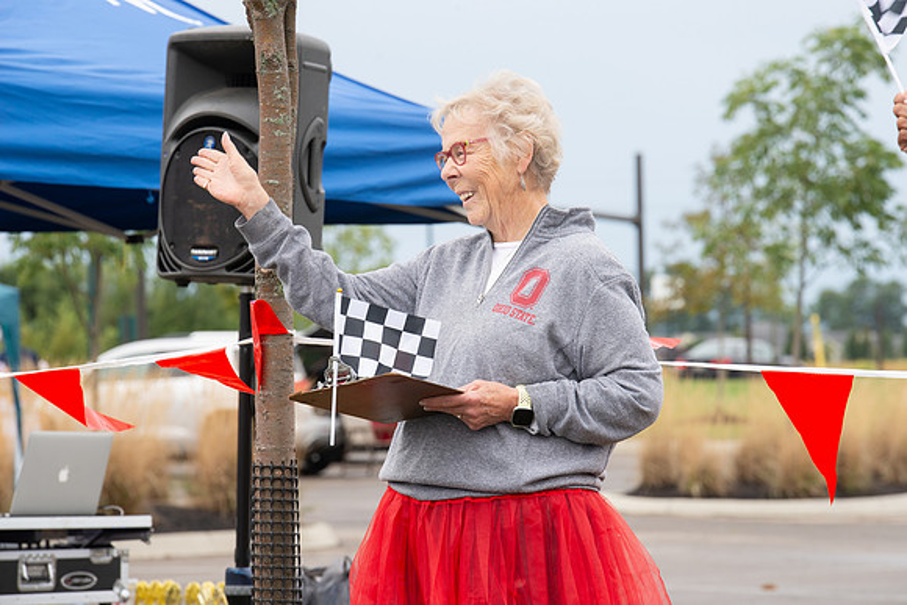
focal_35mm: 200
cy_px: 302
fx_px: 5040
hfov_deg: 10.3
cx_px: 454
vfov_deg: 6.9
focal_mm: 200
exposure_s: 1/200
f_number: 10
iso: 640
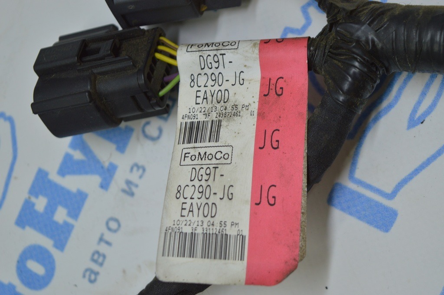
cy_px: 148
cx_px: 222
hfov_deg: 24.6
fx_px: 1017
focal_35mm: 82
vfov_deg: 16.5
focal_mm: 55
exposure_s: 1/60
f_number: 5.6
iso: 400
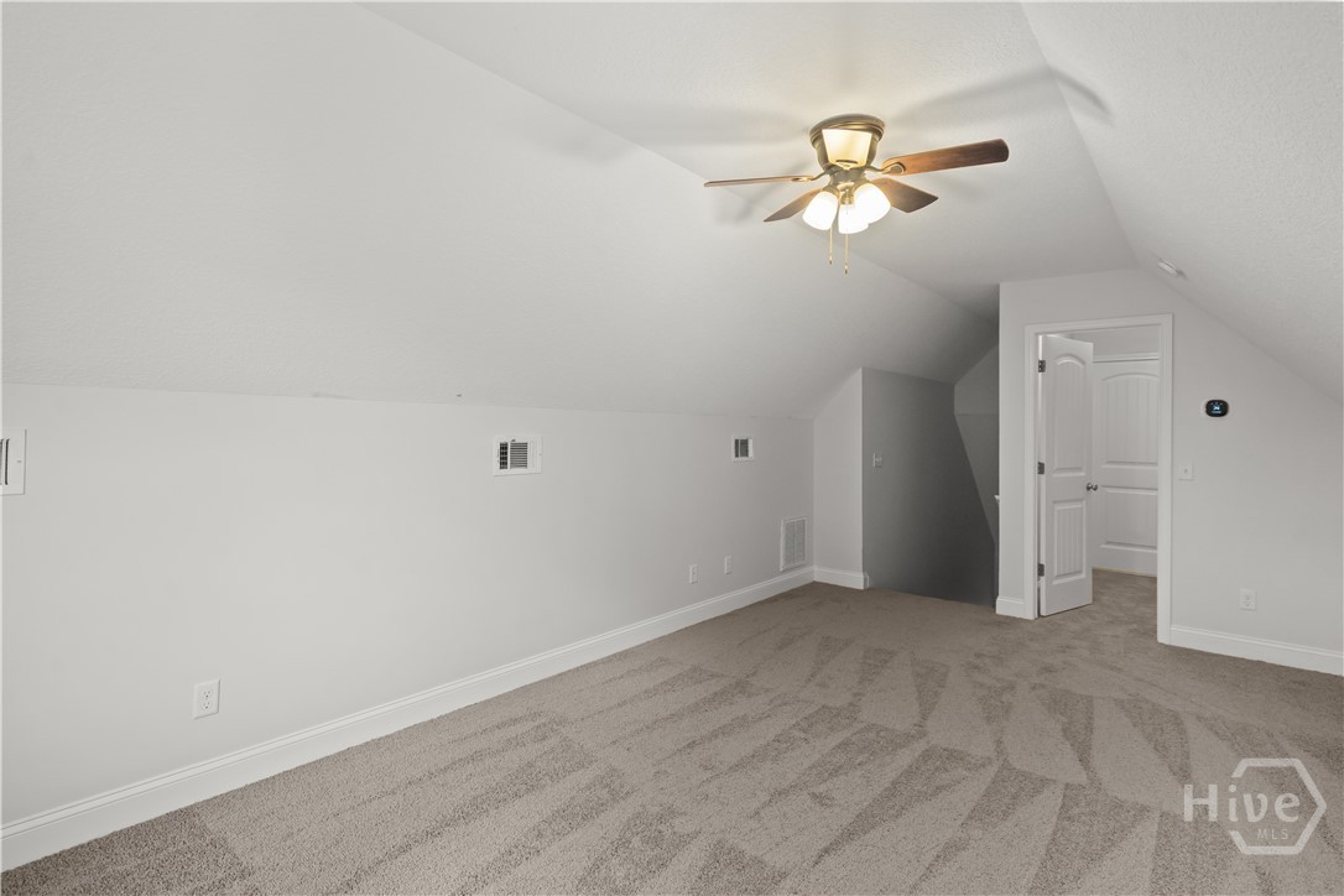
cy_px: 448
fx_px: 635
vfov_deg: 70.4
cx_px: 672
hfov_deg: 93.3
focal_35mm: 17
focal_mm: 17
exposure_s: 1/30
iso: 8000
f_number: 8
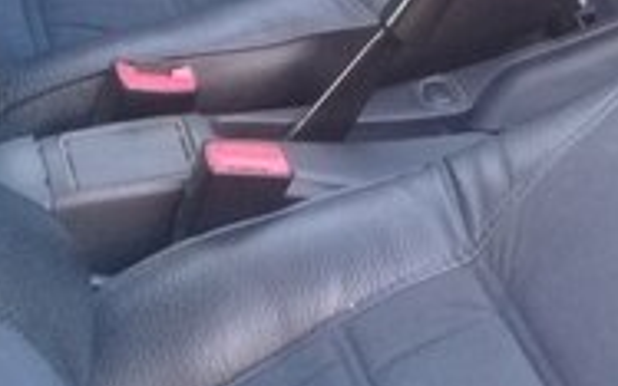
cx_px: 585
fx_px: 1466
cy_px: -168
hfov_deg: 23.0
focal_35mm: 87
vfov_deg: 14.2
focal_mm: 3.3
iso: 125
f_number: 2.2
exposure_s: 1/33
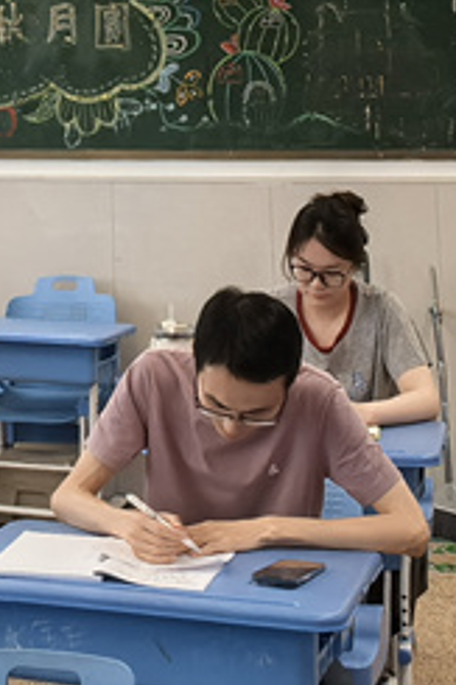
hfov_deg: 15.7
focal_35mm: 84
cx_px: -59
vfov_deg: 22.9
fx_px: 1598
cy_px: -60
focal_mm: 1.95
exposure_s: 1/100
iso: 80
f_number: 2.2
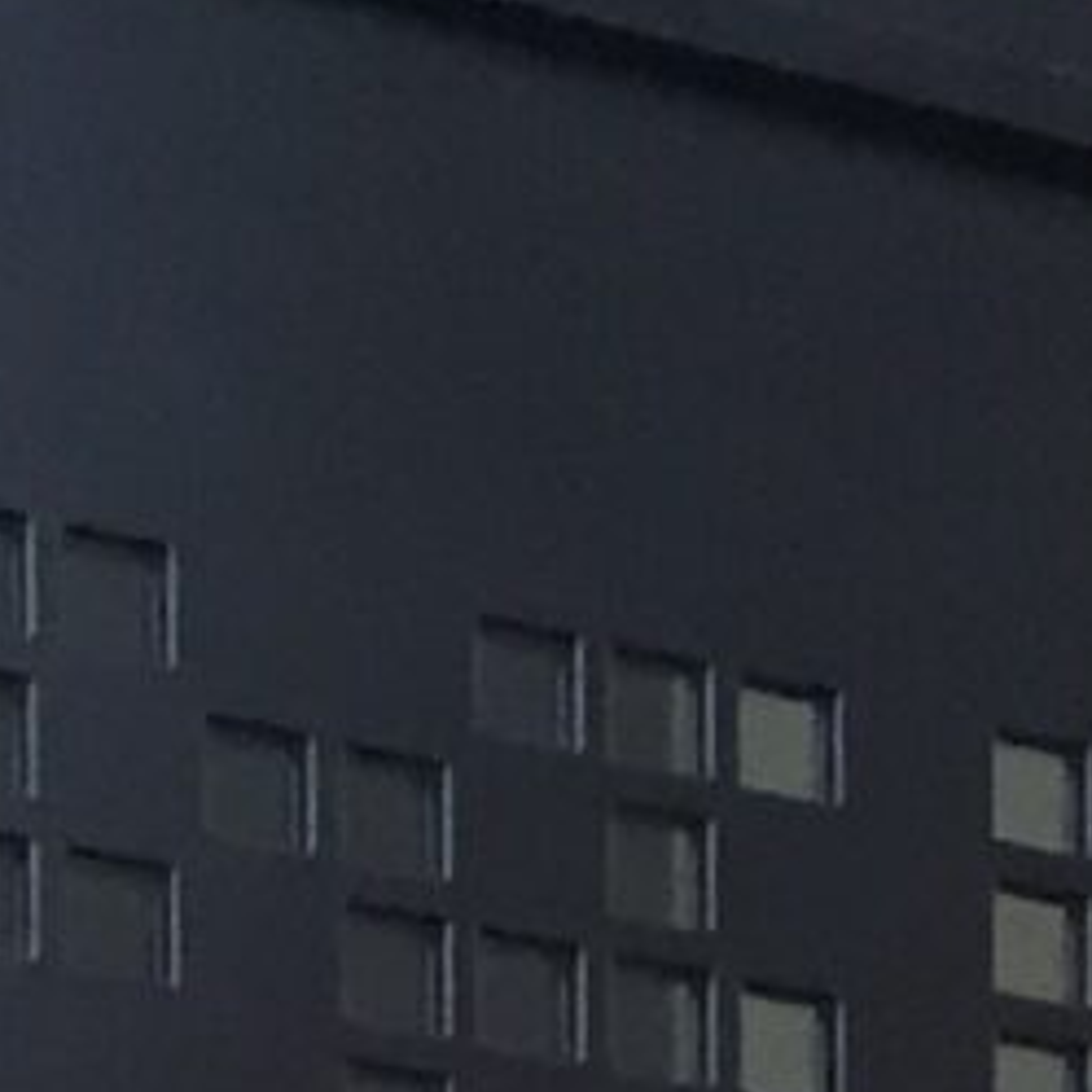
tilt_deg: -2.9
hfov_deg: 6.6
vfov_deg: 5.7
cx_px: 1224
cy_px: 4368
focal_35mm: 264
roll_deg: -0.5
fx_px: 9422
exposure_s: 1/30
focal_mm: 4.15
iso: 40
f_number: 2.2
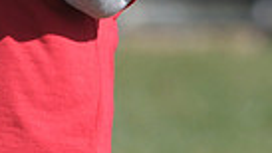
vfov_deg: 0.9
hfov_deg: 1.6
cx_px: 22
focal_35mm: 1325
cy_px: -174
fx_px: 9555
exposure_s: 1/1600
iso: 400
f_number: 4.5
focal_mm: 200
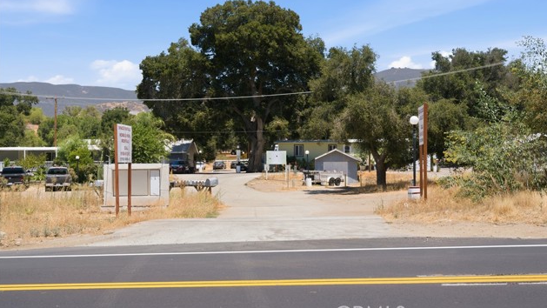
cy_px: 141
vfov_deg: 24.7
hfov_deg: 42.5
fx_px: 702
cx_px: 276
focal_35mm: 48
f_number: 10
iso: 100
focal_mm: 45.4
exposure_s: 1/160
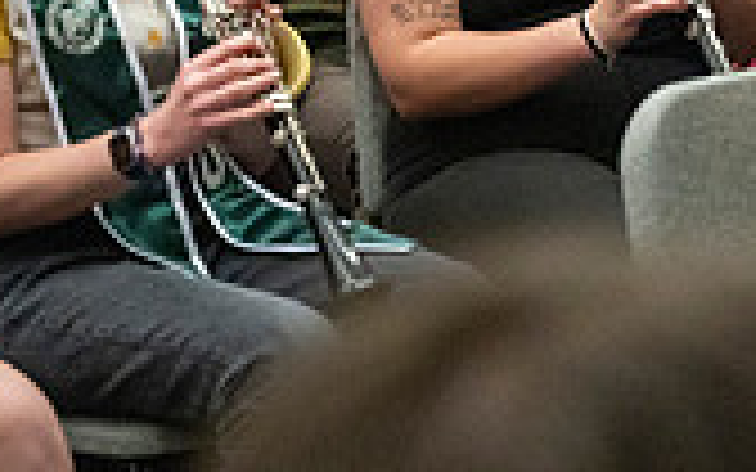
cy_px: -348
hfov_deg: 8.4
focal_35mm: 247
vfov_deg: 5.2
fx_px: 5089
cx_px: 770
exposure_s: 1/500
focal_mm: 70
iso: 10000
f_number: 4
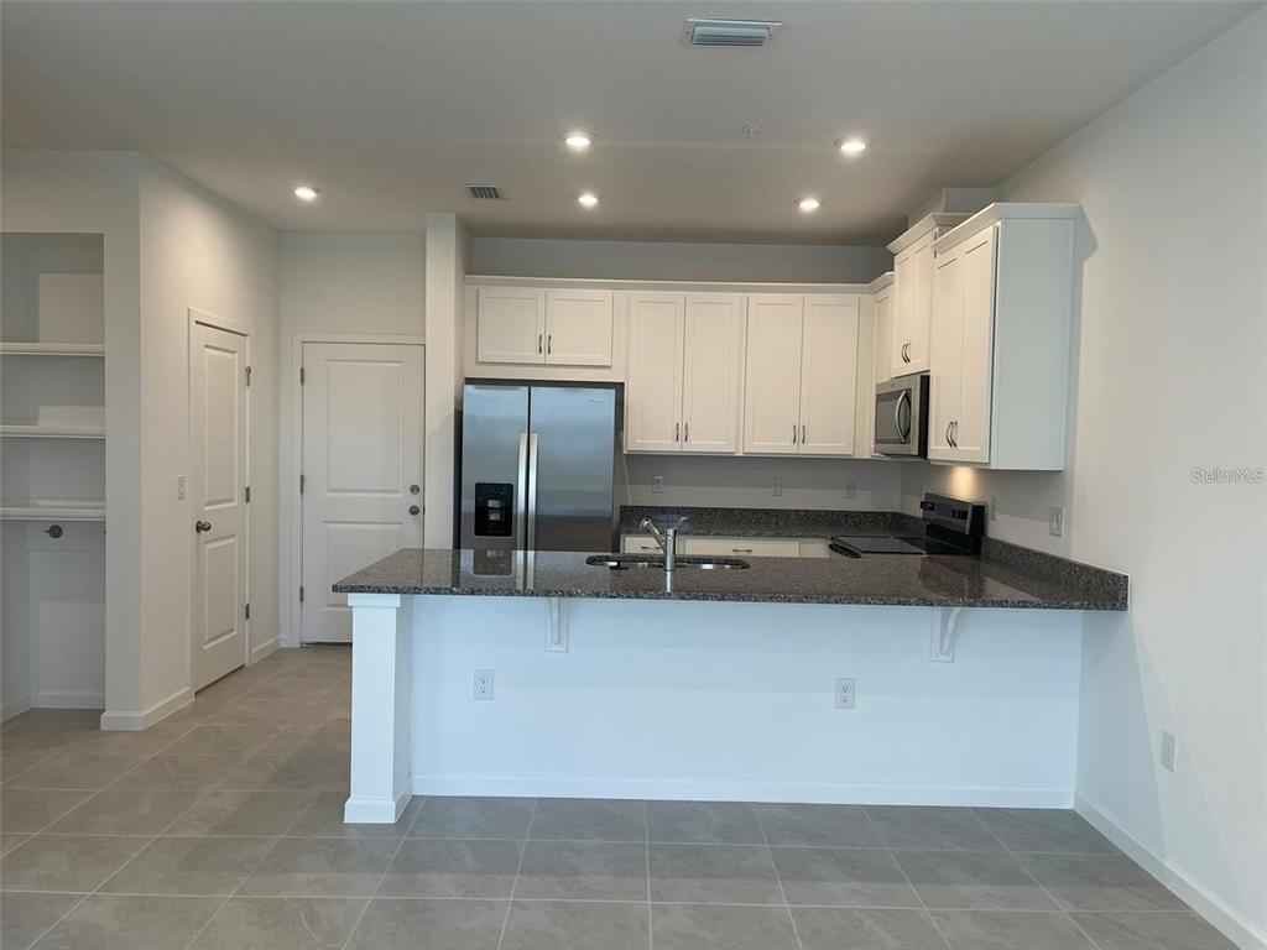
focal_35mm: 26
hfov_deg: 67.3
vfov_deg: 53.1
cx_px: 634
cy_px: 475
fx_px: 952
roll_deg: -1.6
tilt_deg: -2.5
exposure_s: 1/120
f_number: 1.6
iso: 64
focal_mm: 5.1
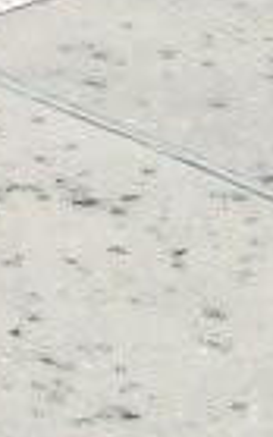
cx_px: -948
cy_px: -638
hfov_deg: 4.3
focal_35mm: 274
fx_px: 3258
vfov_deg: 7.2
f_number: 7.1
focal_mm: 5.8
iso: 80
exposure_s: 1/750
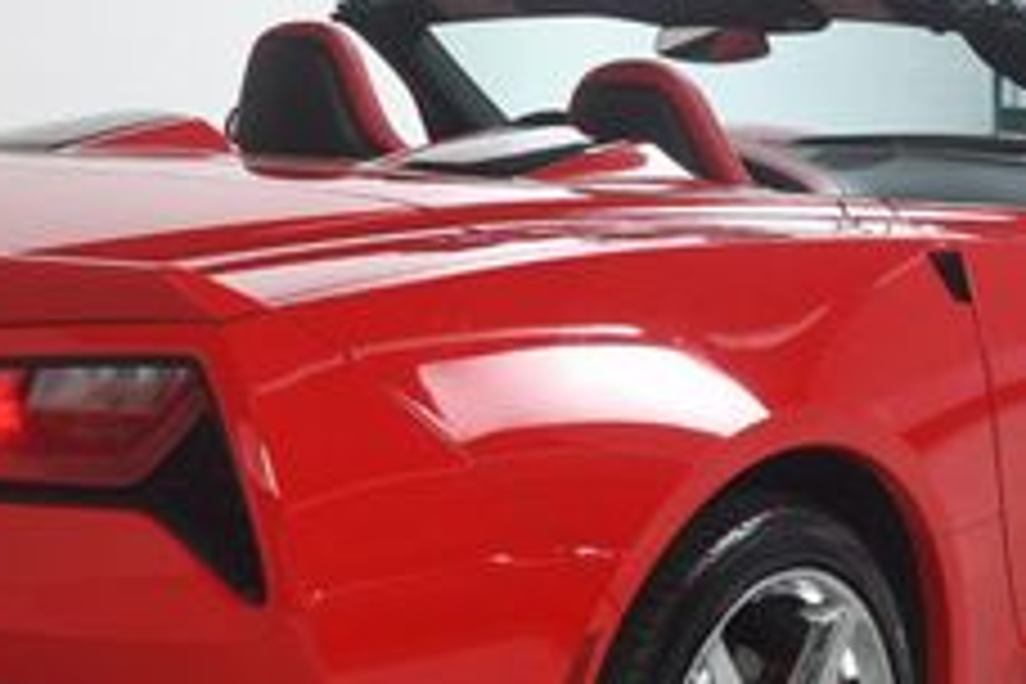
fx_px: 2878
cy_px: 490
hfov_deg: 20.2
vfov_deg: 13.5
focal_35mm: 101
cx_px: 441
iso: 100
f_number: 8
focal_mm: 24
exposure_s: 1/160
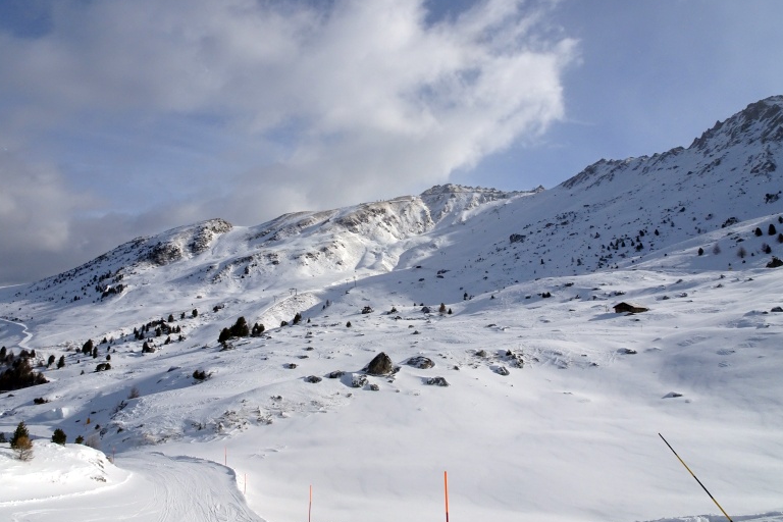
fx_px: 565
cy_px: 229
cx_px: 383
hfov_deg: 69.4
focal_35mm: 26
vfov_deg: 49.4
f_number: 4
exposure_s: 1/2000
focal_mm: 4.1
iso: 80
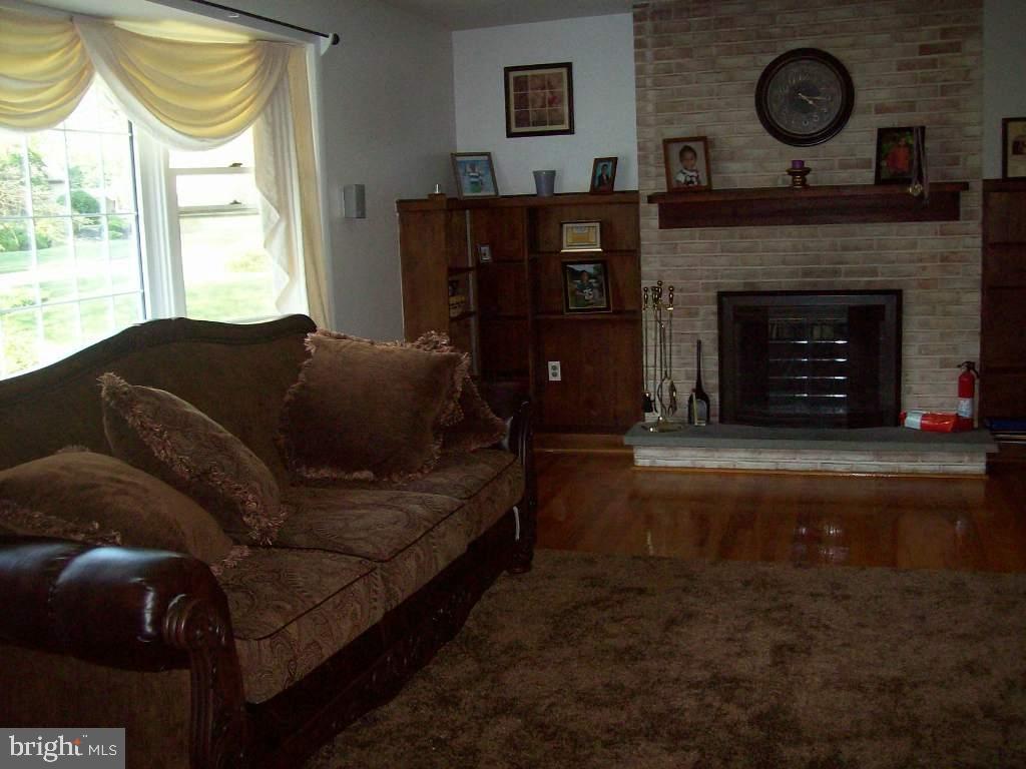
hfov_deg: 51.4
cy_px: 384
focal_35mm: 36
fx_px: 1067
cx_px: 513
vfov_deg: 39.7
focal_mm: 6
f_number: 2.7
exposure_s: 1/64
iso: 140
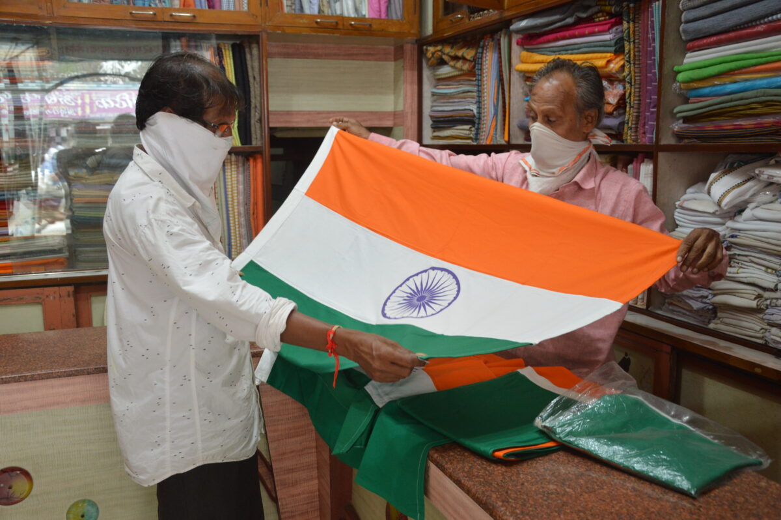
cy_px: 260
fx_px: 780
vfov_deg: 36.8
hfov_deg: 53.2
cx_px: 390
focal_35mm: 36
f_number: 3.8
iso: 800
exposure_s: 1/60
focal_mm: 24
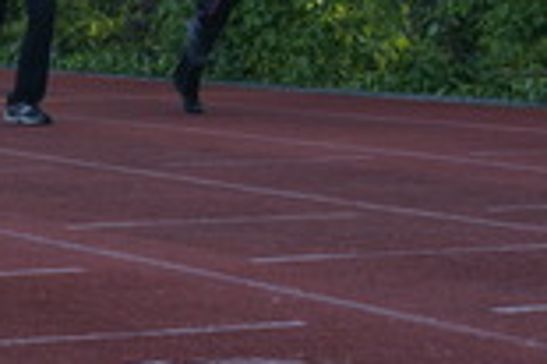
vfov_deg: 7.4
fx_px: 2774
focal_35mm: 183
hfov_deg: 11.2
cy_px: -64
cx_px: 124
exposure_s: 1/125
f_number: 5.6
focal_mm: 35
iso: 125
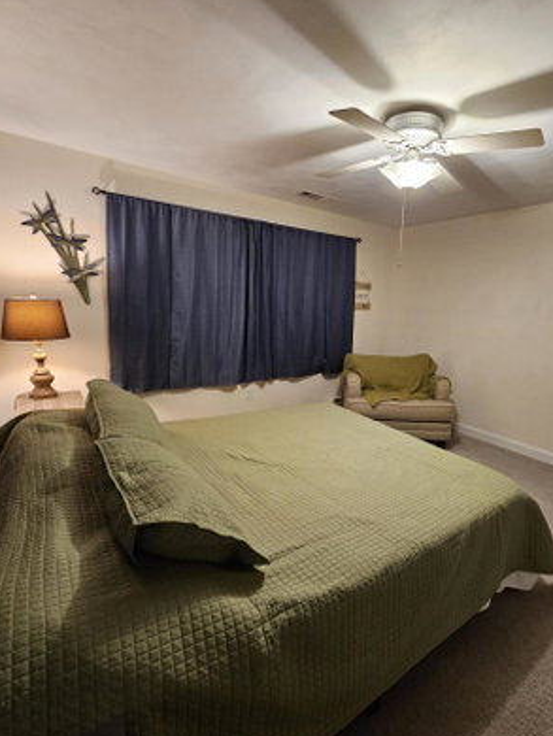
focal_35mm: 16
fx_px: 340
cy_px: 370
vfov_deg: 94.5
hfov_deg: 77.2
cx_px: 334
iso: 500
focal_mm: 2.2
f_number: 2.2
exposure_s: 1/30
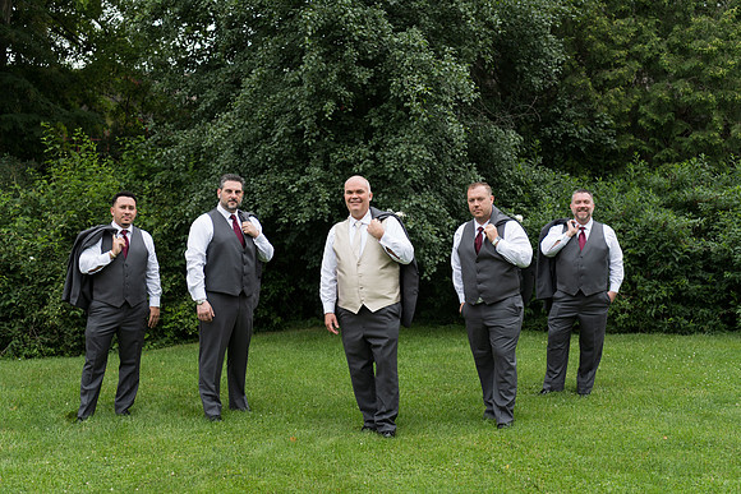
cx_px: 370
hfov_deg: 41.1
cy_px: 247
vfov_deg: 28.1
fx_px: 988
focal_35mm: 48
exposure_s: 1/320
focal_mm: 48
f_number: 2.8
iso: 64
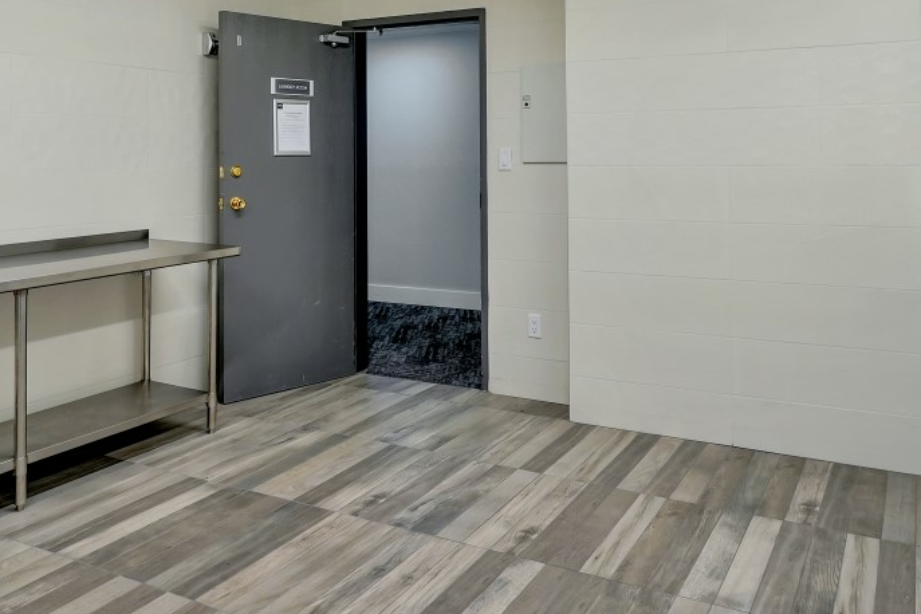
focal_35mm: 33
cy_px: 127
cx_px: 444
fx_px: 844
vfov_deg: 38.5
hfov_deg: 57.2
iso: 400
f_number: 6.3
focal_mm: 14
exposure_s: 1/60
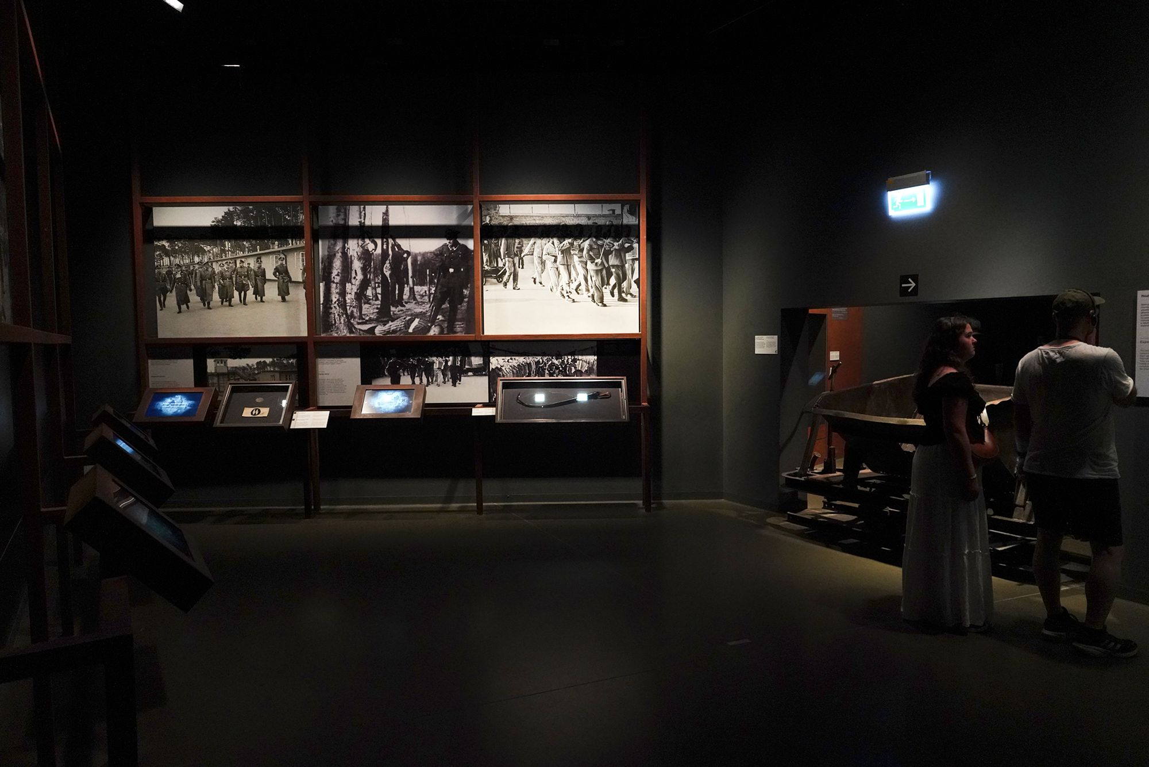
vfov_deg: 53.1
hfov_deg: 73.7
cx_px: 574
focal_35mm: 24
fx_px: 766
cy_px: 384
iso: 6400
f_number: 3.5
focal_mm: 24
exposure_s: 1/80
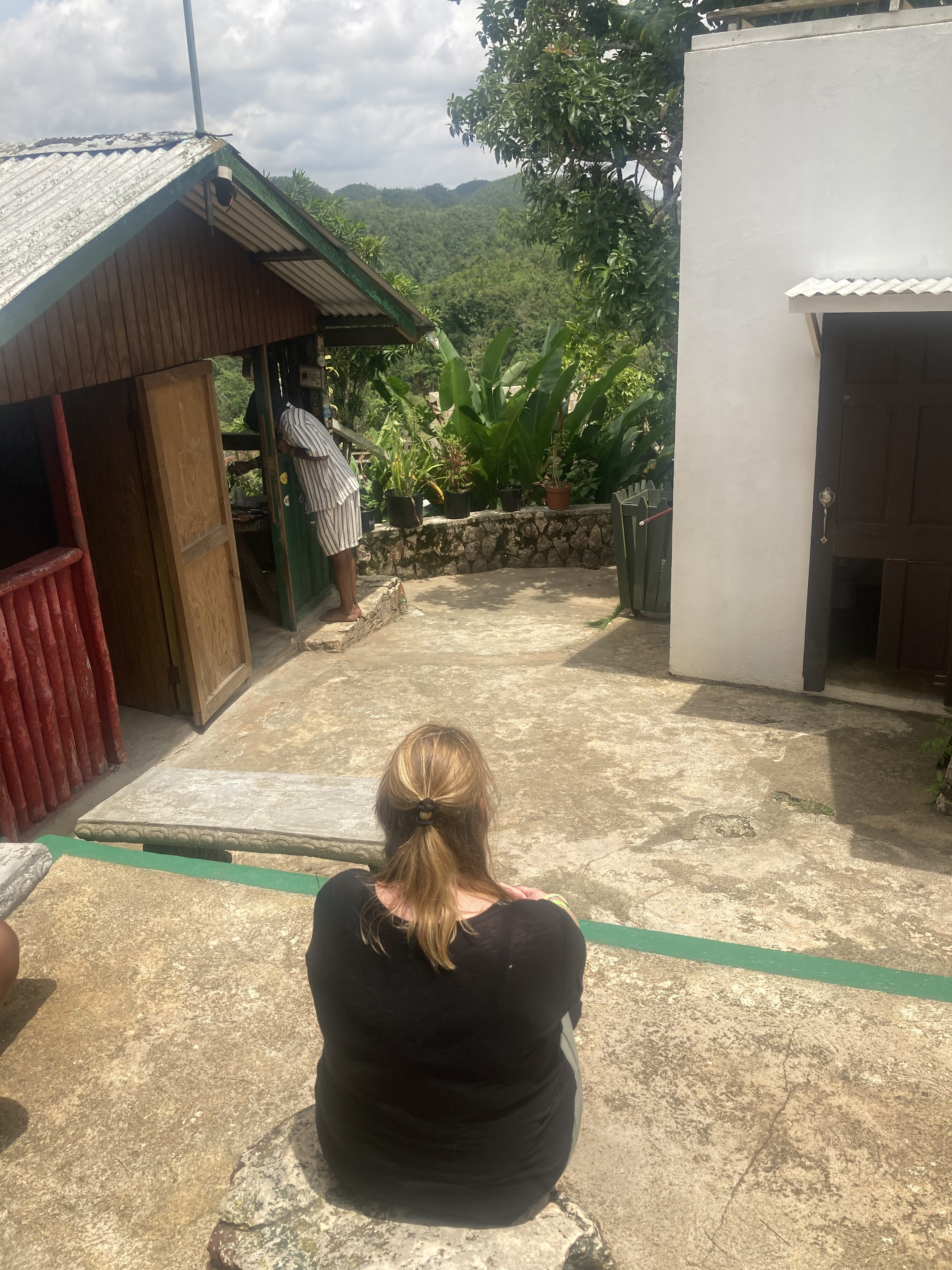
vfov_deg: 63.4
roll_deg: +2.8
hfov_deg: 49.7
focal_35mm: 28
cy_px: 635
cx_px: 476
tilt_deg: -18.2
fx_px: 1027
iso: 20
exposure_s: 1/1799
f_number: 1.8
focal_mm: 3.99
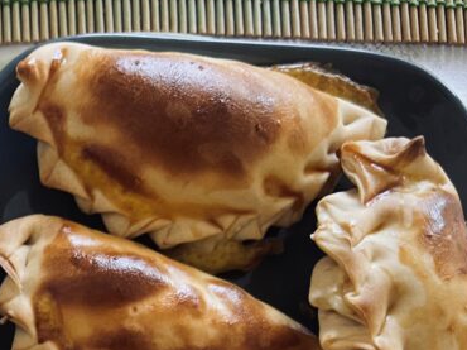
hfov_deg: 24.2
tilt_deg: -85.8
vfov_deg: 19.1
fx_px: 971
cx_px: -111
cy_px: 436
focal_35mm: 72
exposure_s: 1/60
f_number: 1.8
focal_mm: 4.25
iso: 125
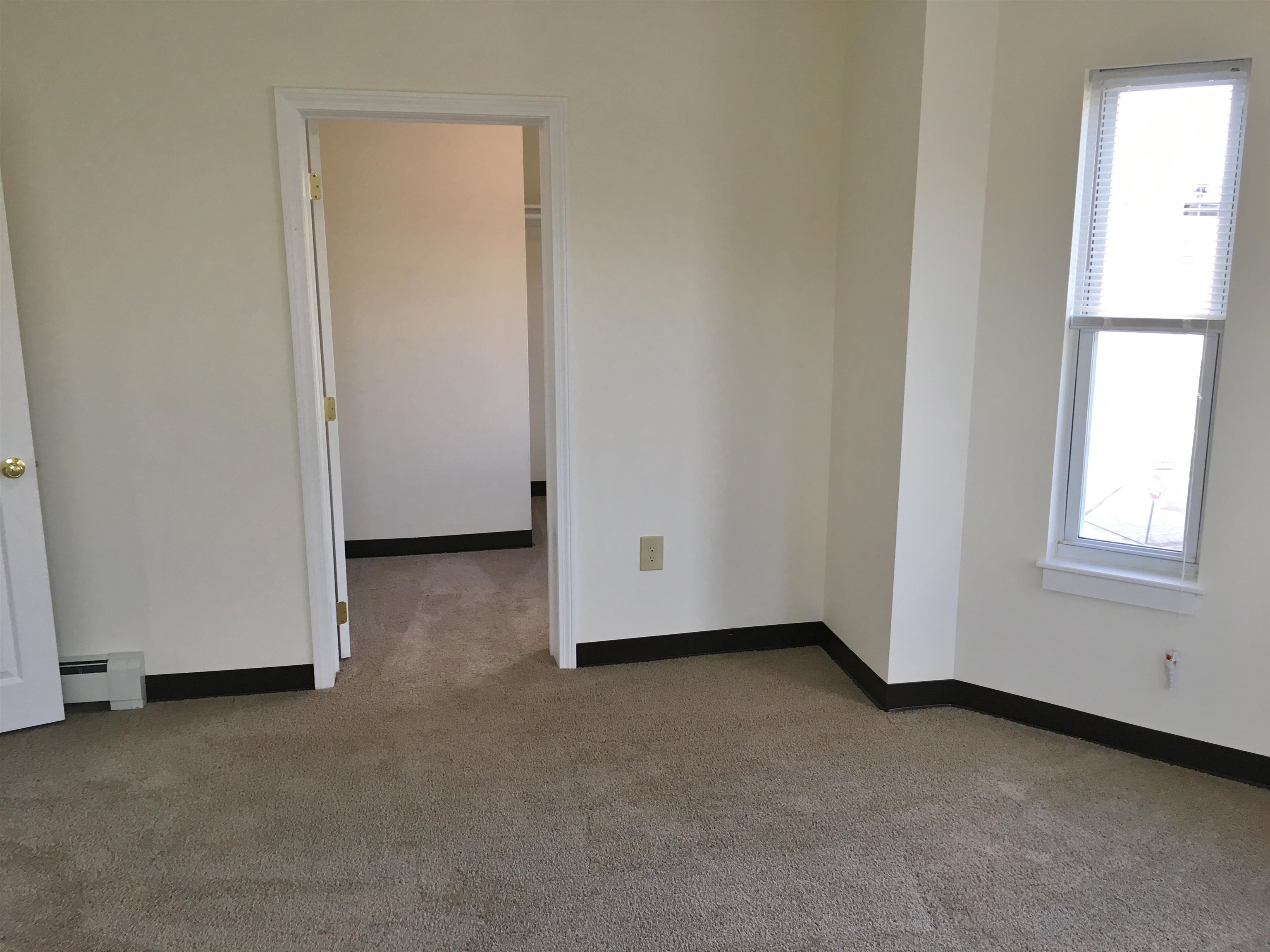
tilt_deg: -12.2
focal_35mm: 29
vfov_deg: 48.2
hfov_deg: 61.7
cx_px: 635
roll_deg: +0.3
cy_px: 476
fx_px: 1064
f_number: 2.2
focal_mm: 4.15
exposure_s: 1/33
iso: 25
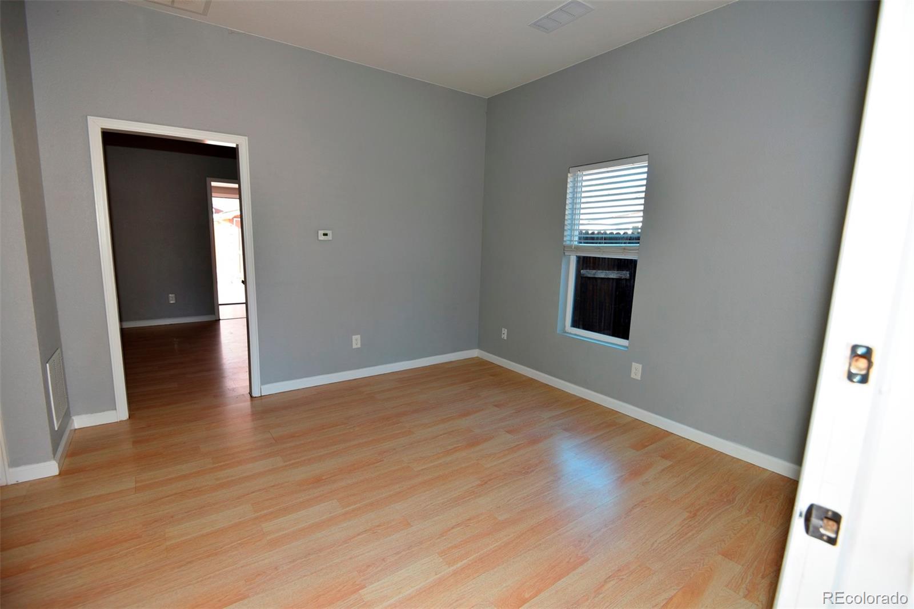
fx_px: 406
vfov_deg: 73.7
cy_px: 304
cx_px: 457
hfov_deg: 96.7
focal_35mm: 16
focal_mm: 16
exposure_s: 1/60
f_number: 4
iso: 100
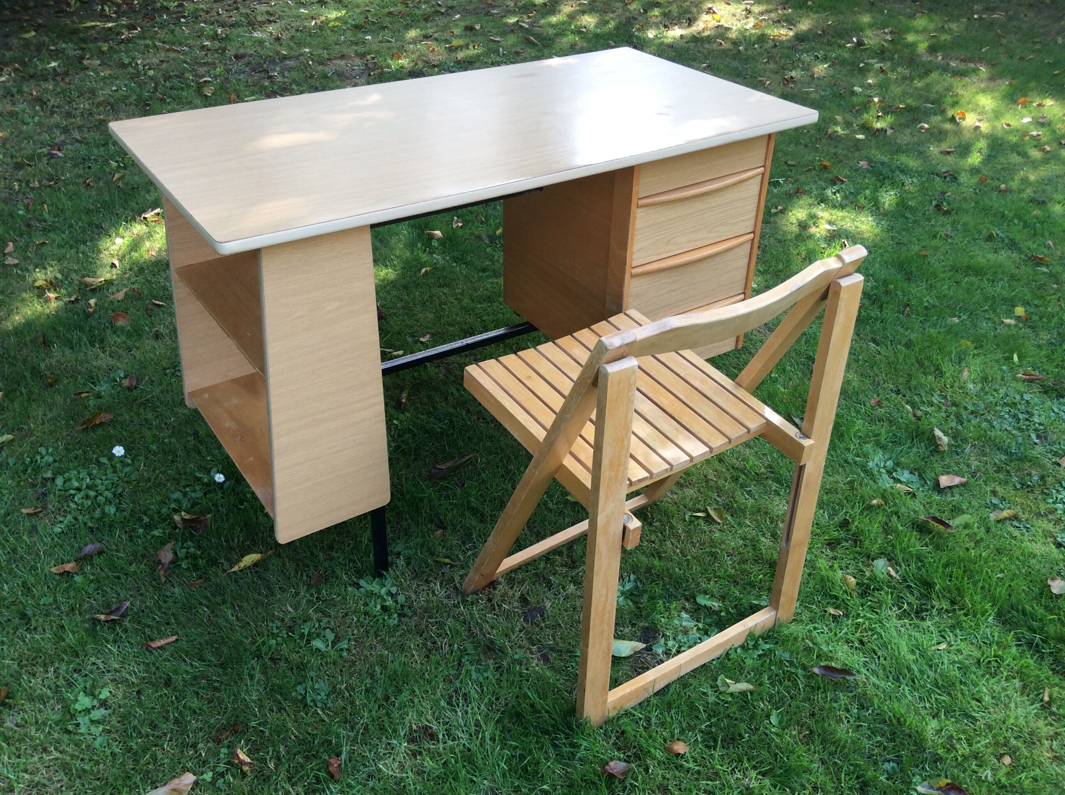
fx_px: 983
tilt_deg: -36.0
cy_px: 398
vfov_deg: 44.1
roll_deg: -0.9
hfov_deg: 56.9
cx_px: 532
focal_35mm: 32
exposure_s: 1/135
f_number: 2.4
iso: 32
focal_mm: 3.3
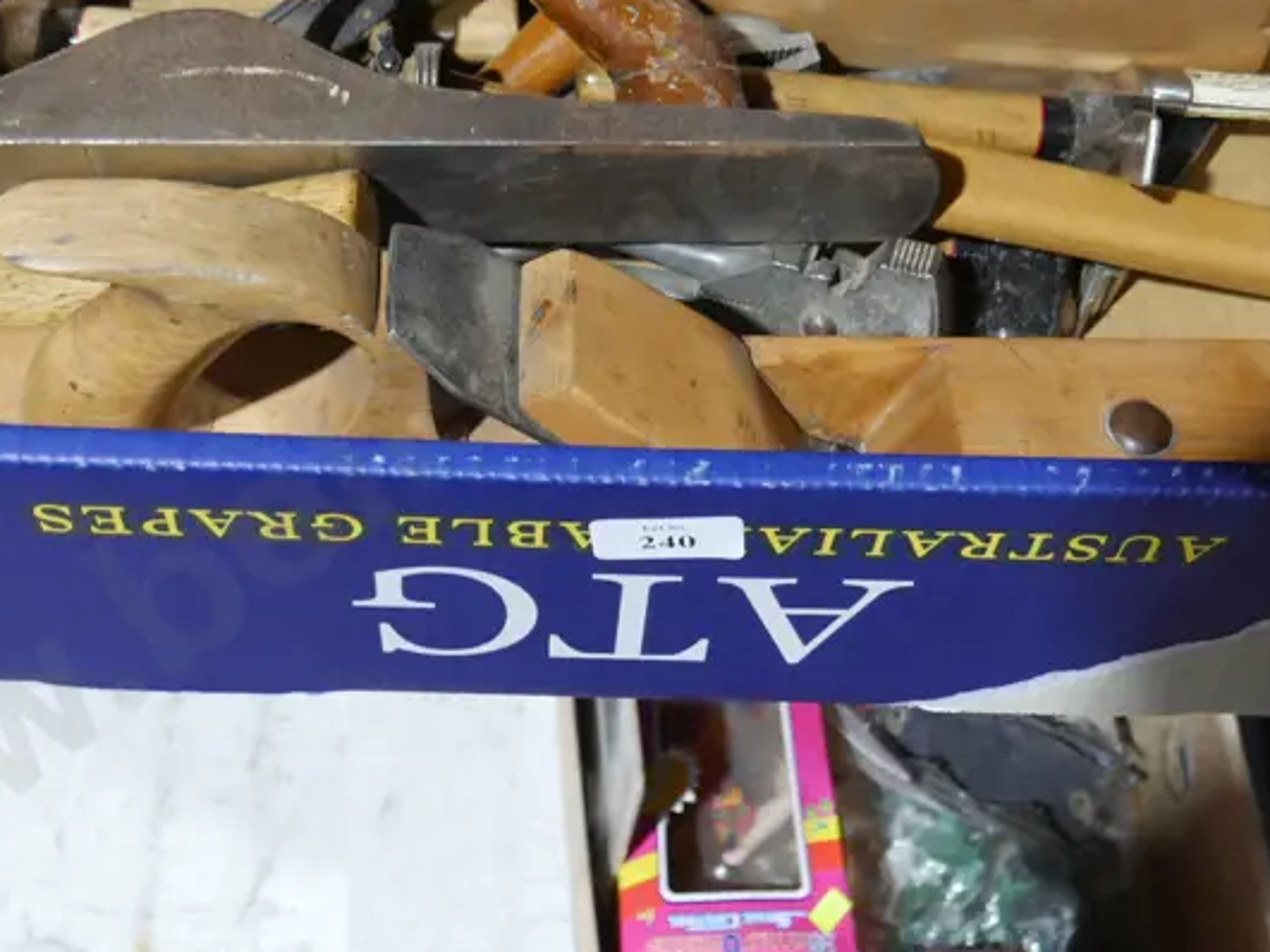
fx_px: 1981
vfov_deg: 26.7
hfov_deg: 35.5
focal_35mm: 54
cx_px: 665
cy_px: 242
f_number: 3.5
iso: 800
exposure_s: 1/60
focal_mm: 14
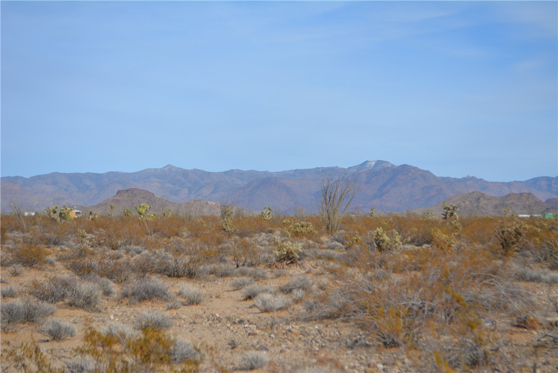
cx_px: 279
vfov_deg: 16.6
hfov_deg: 24.6
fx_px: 1279
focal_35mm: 82
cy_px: 186
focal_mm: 55
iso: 400
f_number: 7.1
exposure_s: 1/1600
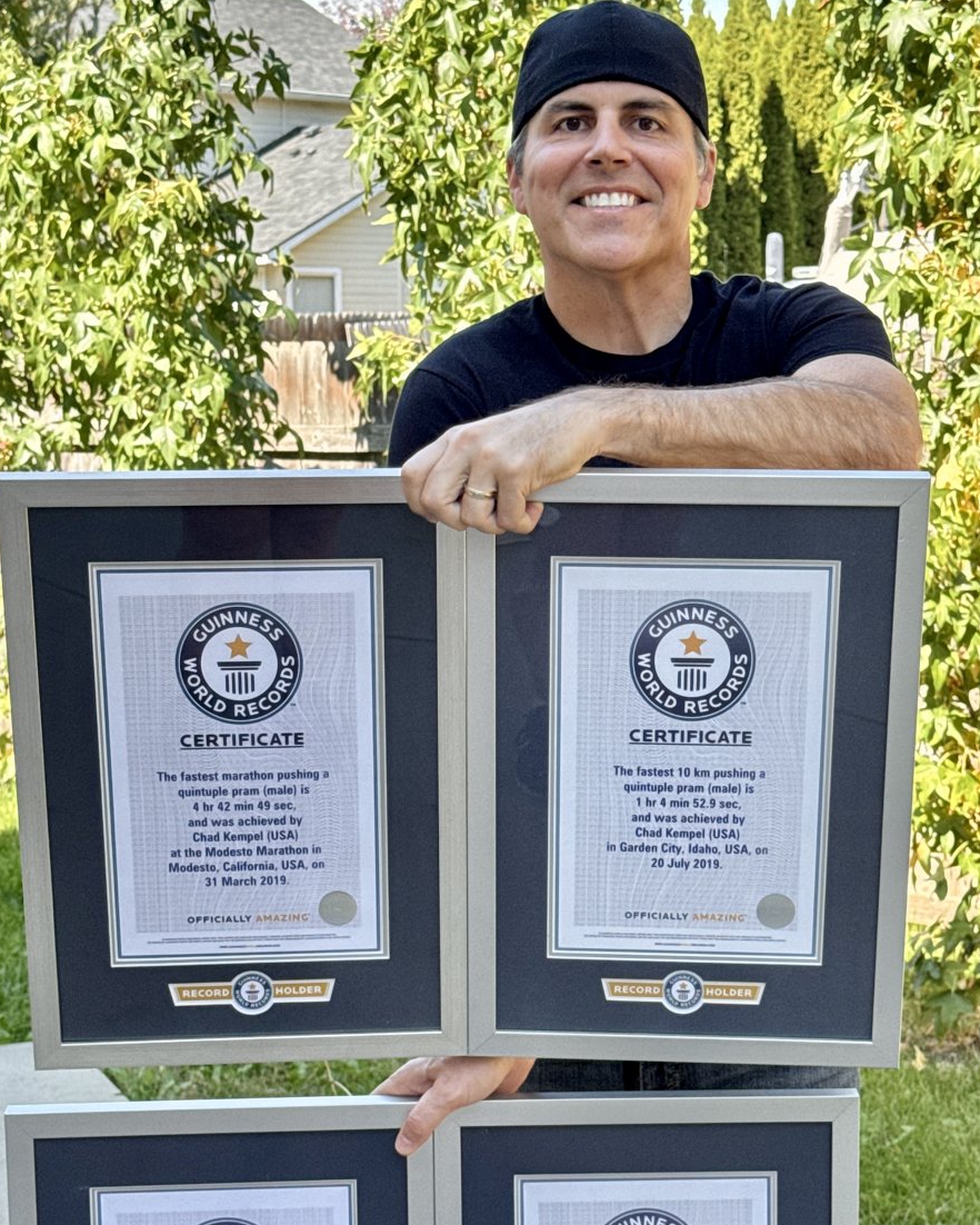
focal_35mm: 68
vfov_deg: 27.7
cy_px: 815
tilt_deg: -11.2
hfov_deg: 22.5
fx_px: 2465
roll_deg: +0.3
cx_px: 508
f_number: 1.78
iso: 64
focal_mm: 6.76
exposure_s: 1/664
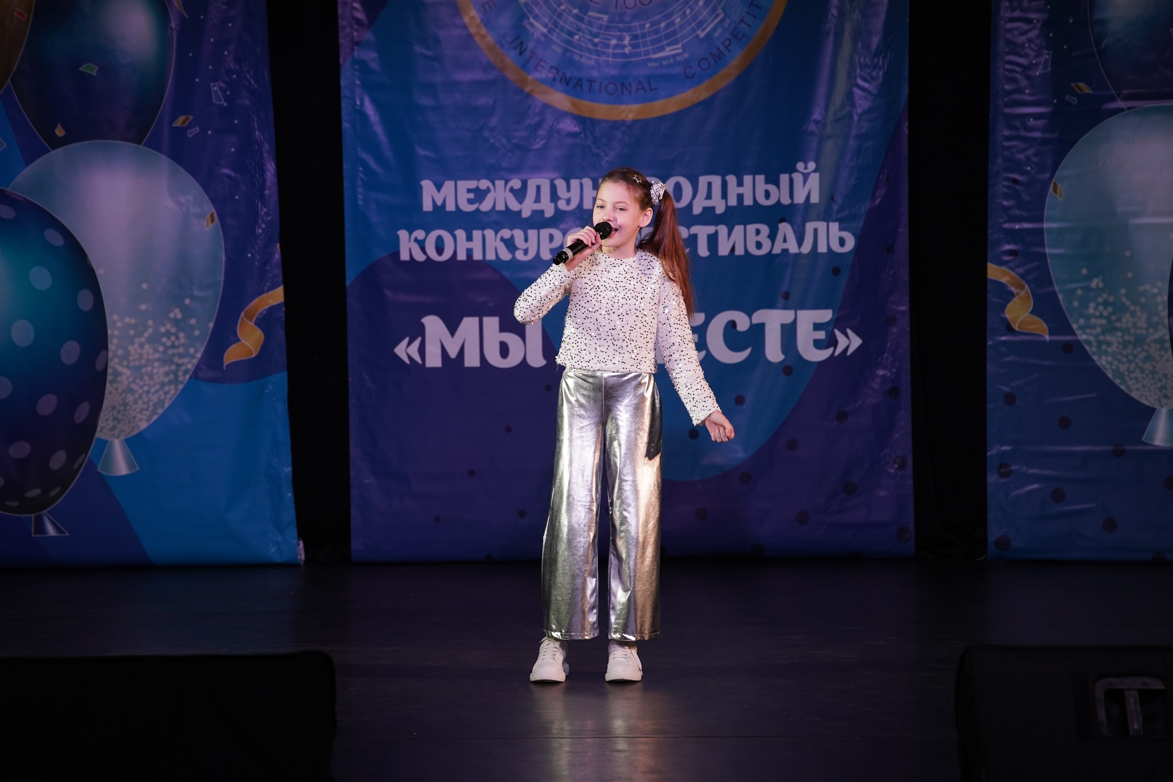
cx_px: 586
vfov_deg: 9.1
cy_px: 391
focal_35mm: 150
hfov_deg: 13.7
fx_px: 4887
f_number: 4
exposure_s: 1/400
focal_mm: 150
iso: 1600
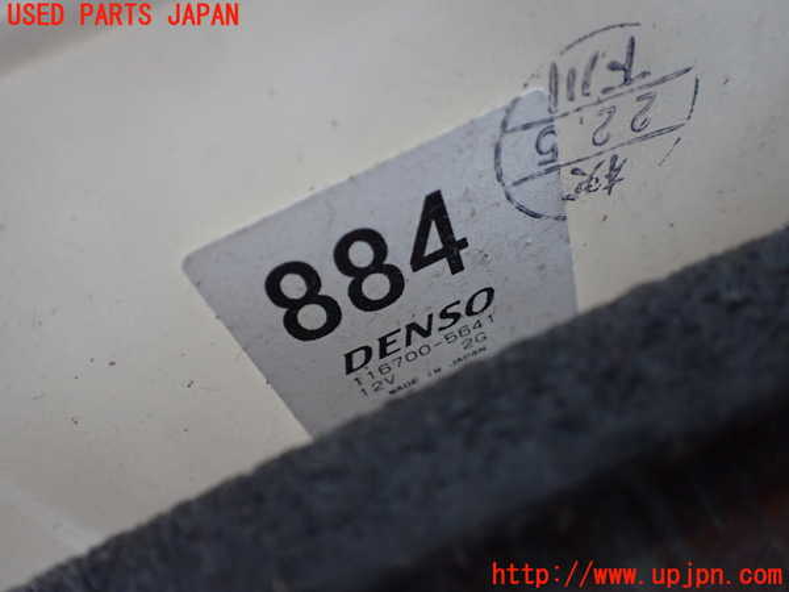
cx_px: 394
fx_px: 684
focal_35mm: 30
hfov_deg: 60.0
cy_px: 296
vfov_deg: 46.8
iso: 800
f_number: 2.3
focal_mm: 5.4
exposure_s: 1/30
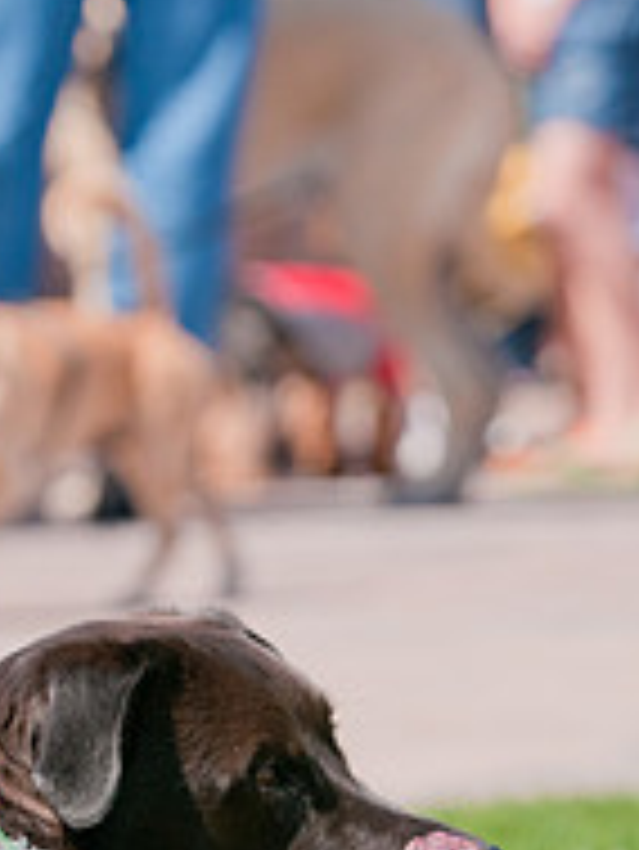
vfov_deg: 3.7
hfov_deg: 2.8
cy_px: 650
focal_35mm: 530
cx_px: 554
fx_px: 13030
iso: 200
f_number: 5
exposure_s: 1/1250
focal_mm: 120
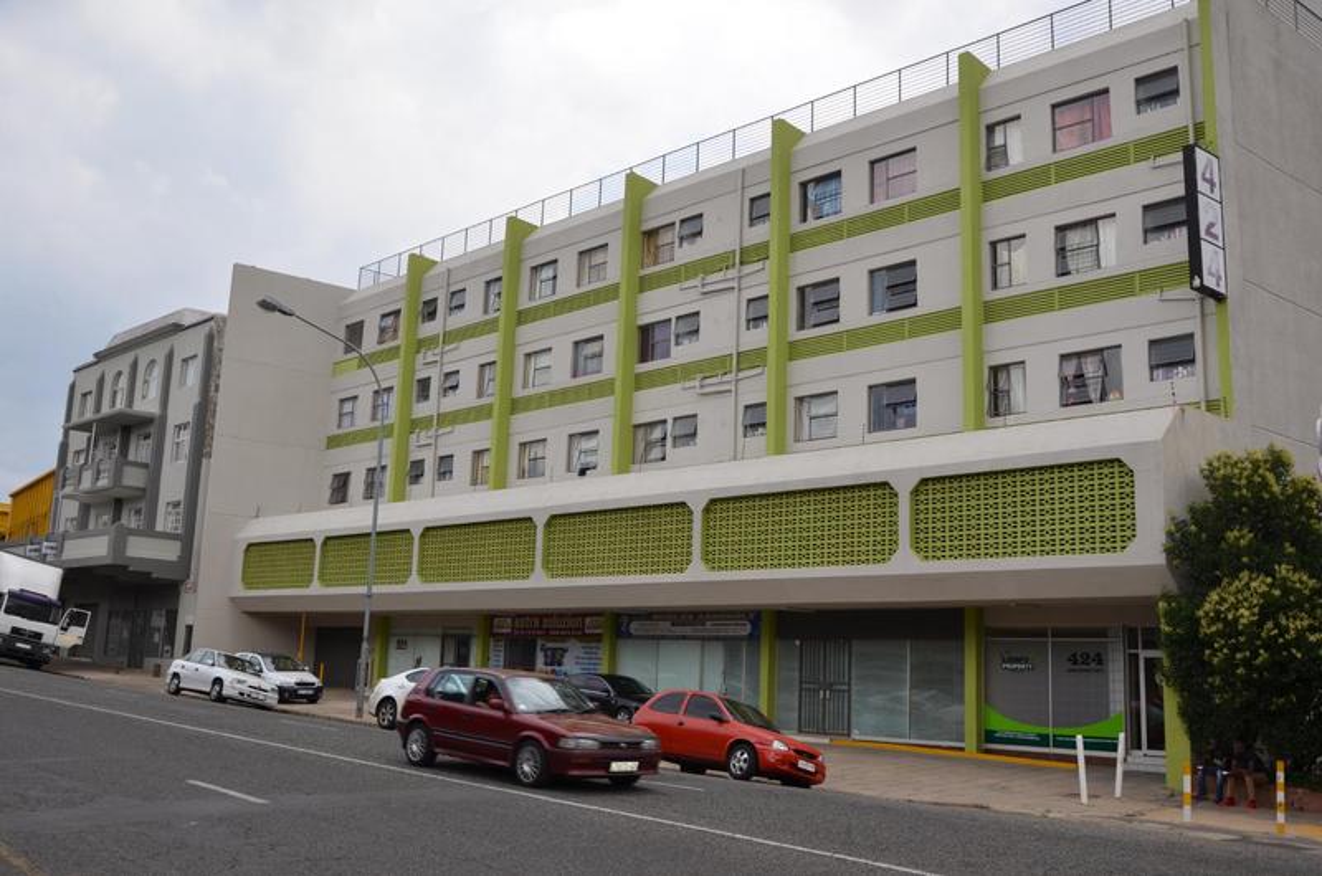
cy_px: 438
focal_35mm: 33
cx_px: 661
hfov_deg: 57.3
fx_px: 1209
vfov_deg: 39.8
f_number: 7.1
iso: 100
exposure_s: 1/250
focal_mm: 22
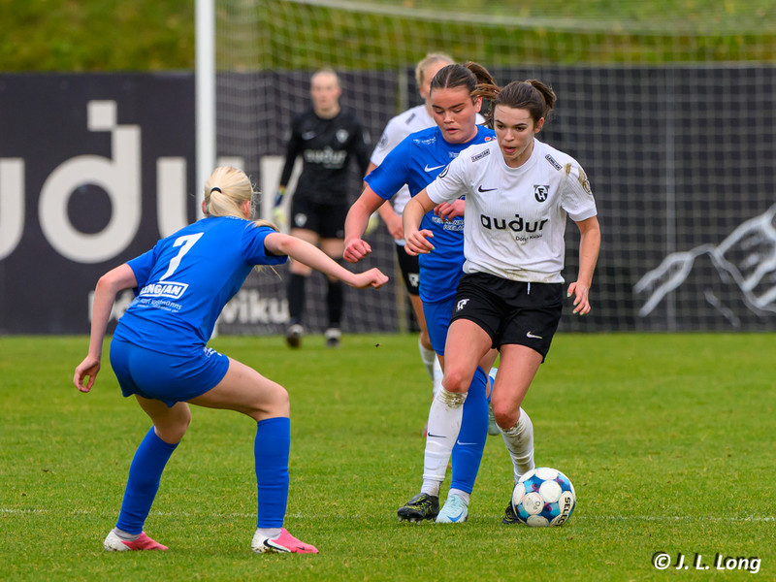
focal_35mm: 722
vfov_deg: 2.1
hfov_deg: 2.7
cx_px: 497
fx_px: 16182
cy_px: 262
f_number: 6.3
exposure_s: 1/1000
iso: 1100
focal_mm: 400
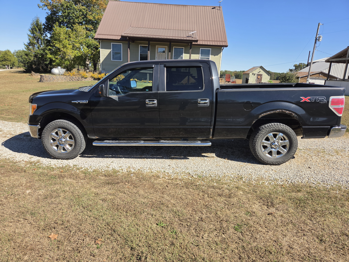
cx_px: 174
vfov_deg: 58.9
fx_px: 232
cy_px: 131
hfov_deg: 73.9
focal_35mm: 23
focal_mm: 5.4
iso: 80
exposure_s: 1/2790
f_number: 1.8
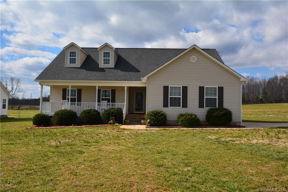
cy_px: 96
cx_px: 144
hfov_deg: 61.9
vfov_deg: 43.6
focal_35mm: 30
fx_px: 240
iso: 200
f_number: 11
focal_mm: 20
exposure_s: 1/400
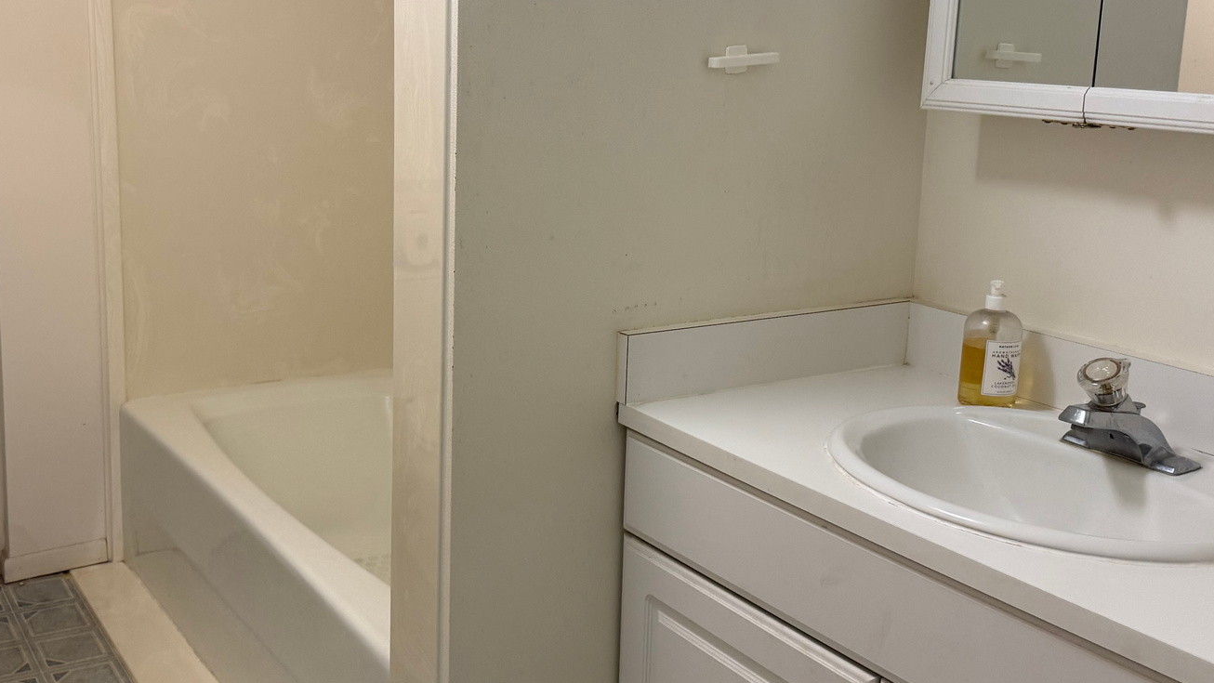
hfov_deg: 48.8
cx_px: 440
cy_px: 290
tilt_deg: -11.9
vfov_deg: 29.0
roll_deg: -1.8
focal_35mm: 41
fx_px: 1320
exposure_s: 1/60
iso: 160
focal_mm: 6.76
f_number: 1.78
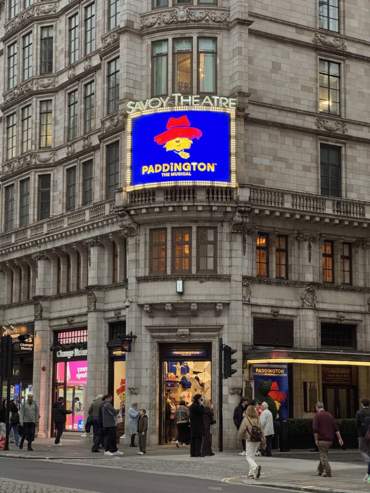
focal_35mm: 77
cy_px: 246
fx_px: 1097
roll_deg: -0.2
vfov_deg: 25.3
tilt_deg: +9.3
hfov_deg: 19.1
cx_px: 185
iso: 200
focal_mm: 9
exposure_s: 1/100
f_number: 2.8
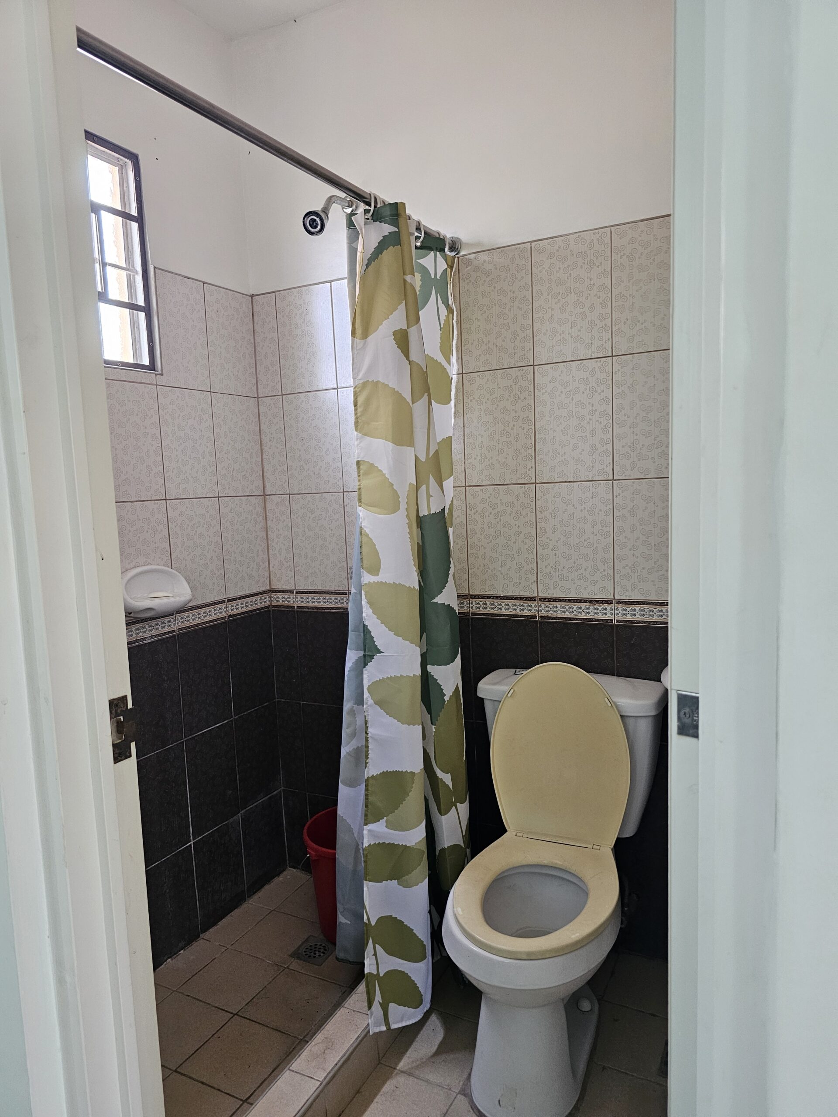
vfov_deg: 73.9
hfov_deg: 58.9
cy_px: 558
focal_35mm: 23
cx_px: 419
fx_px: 742
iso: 640
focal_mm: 6.3
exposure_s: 1/120
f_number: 1.7
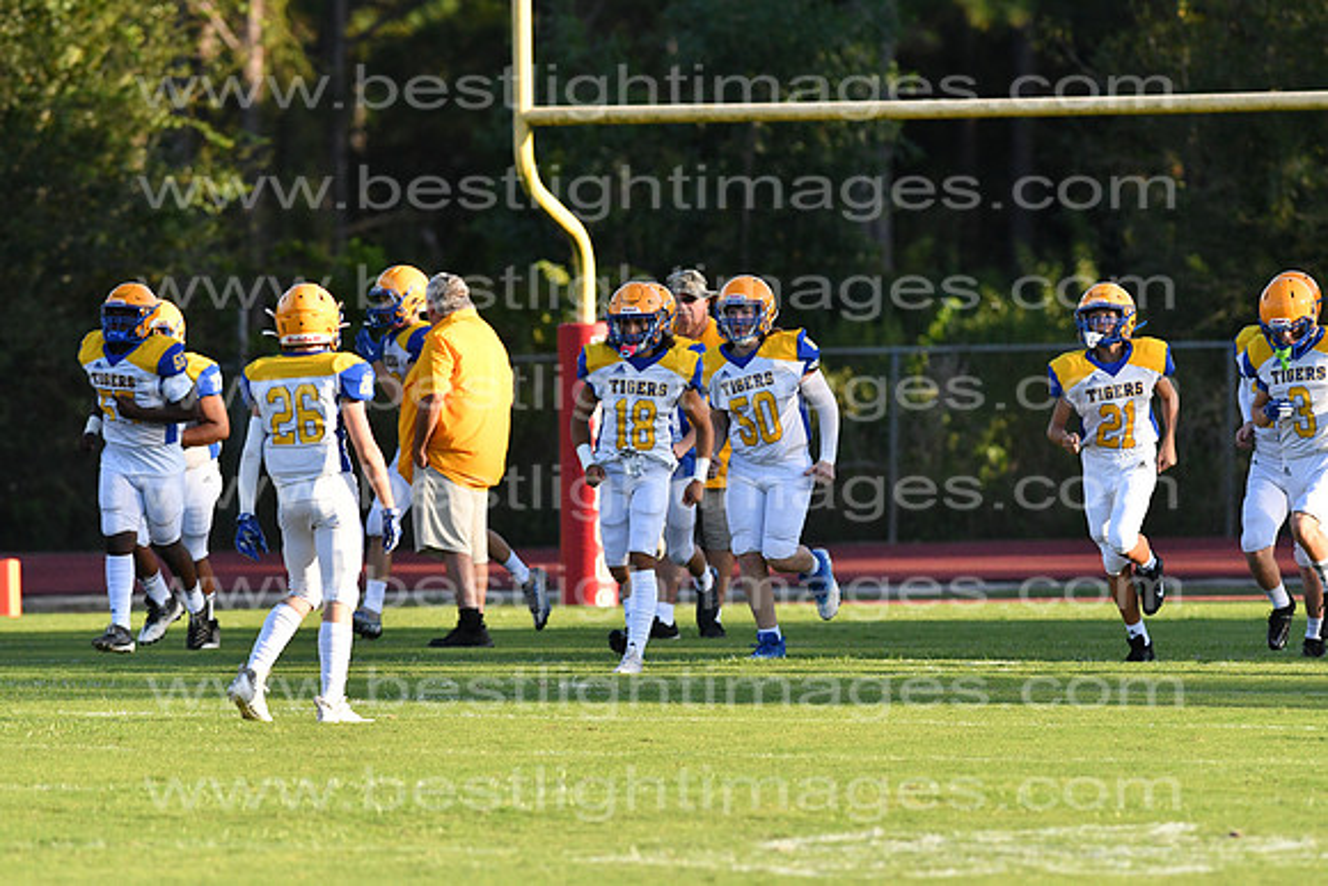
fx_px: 16603
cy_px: 443
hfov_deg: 4.6
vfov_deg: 3.1
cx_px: 664
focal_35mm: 450
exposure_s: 1/8000
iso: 2000
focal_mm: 300
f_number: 4.5
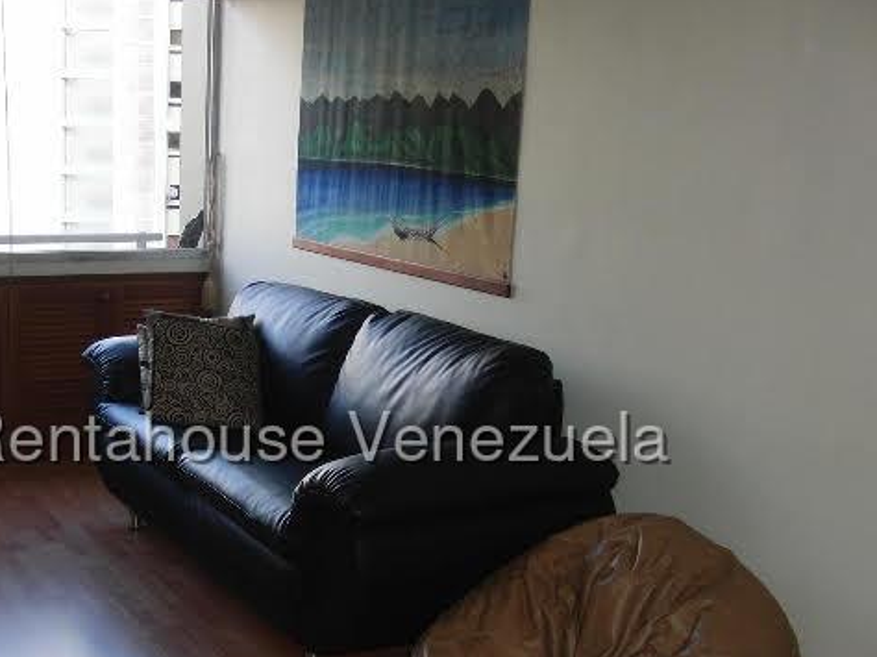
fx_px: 1266
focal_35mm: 50
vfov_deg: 28.9
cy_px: 437
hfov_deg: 37.9
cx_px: 316
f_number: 3.6
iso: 100
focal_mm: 6.42
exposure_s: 1/60
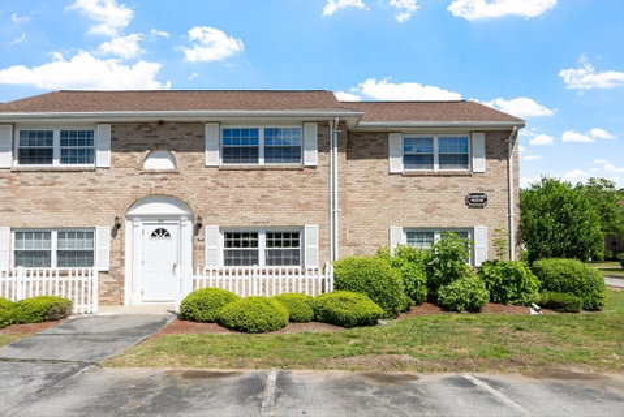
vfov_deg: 43.7
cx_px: 312
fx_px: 520
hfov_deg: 61.9
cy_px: 208
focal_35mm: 30
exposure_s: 1/400
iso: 100
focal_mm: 20
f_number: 8
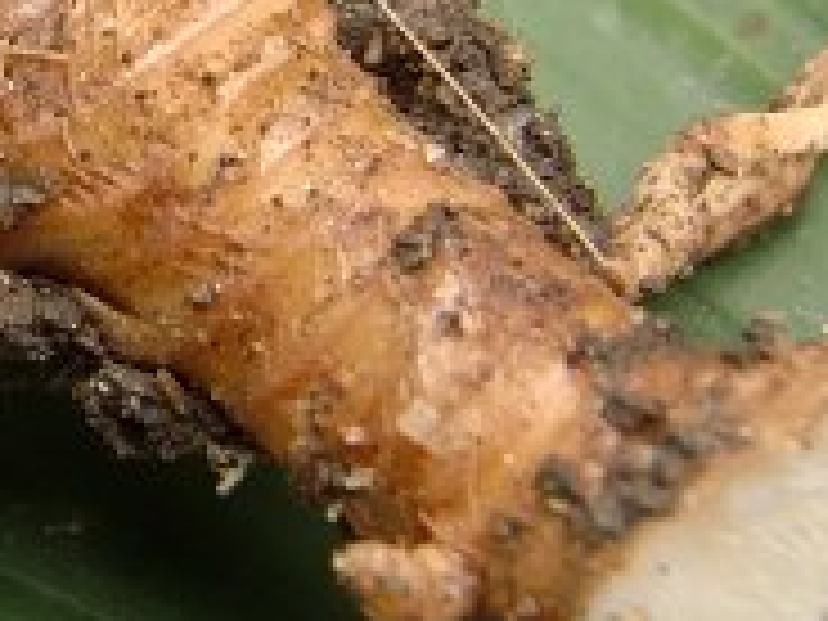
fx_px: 2823
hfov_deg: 15.4
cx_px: -432
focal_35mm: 118
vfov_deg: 12.4
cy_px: -54
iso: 80
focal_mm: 6.1
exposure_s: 1/60
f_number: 3.6
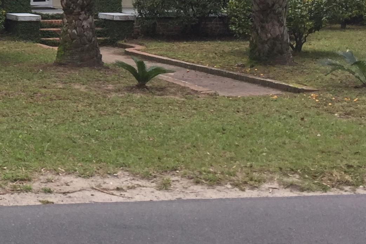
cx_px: -98
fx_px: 884
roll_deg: +0.4
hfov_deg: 21.4
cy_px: -61
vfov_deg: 15.1
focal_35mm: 87
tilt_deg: -0.3
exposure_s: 1/327
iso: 32
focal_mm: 4.15
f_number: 2.2
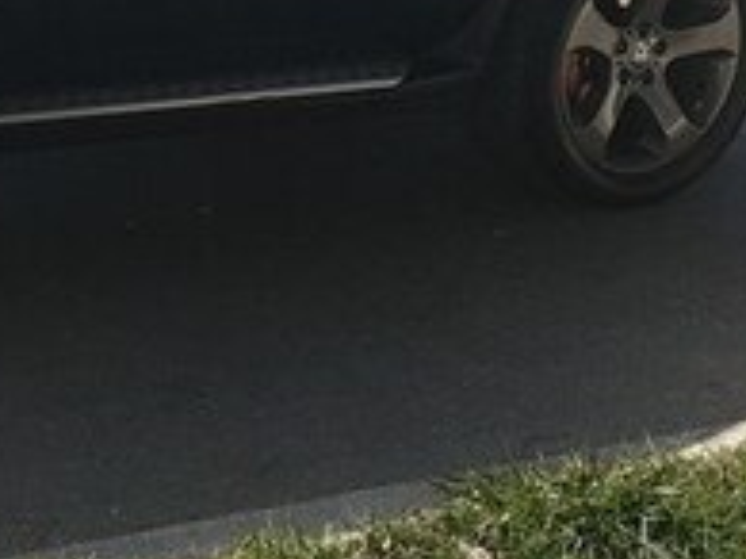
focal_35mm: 88
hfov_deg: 20.5
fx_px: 1895
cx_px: -203
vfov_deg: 15.8
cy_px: -197
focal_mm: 4.2
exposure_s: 1/1536
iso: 50
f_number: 1.7
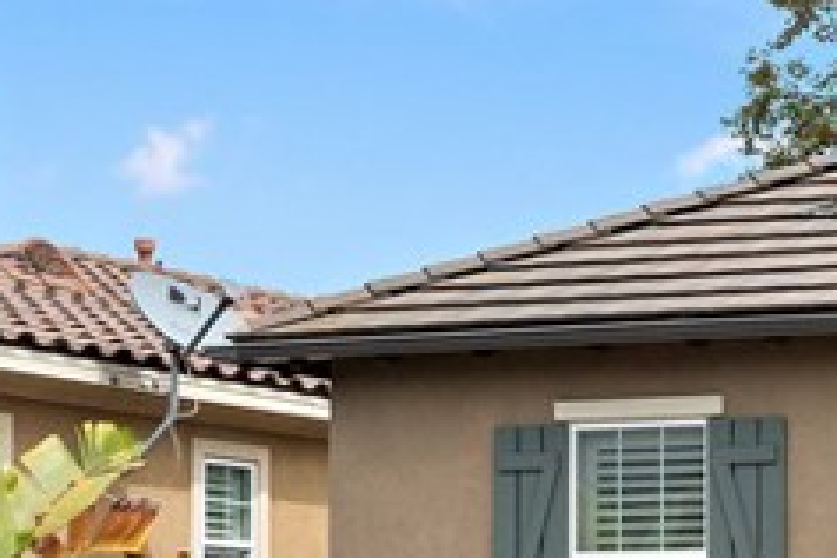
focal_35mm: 121
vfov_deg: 11.1
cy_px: 657
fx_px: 2813
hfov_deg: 15.6
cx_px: 1250
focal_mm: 10.26
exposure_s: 1/160
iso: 100
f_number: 9
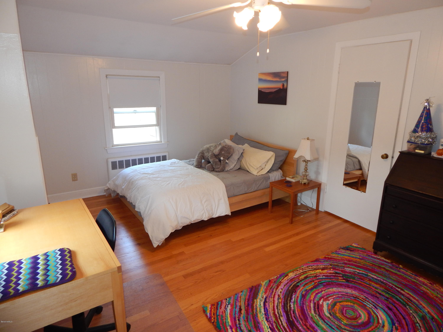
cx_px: 222
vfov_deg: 61.1
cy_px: 166
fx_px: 282
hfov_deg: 76.4
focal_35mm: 22
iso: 180
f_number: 3
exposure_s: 1/30
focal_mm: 4
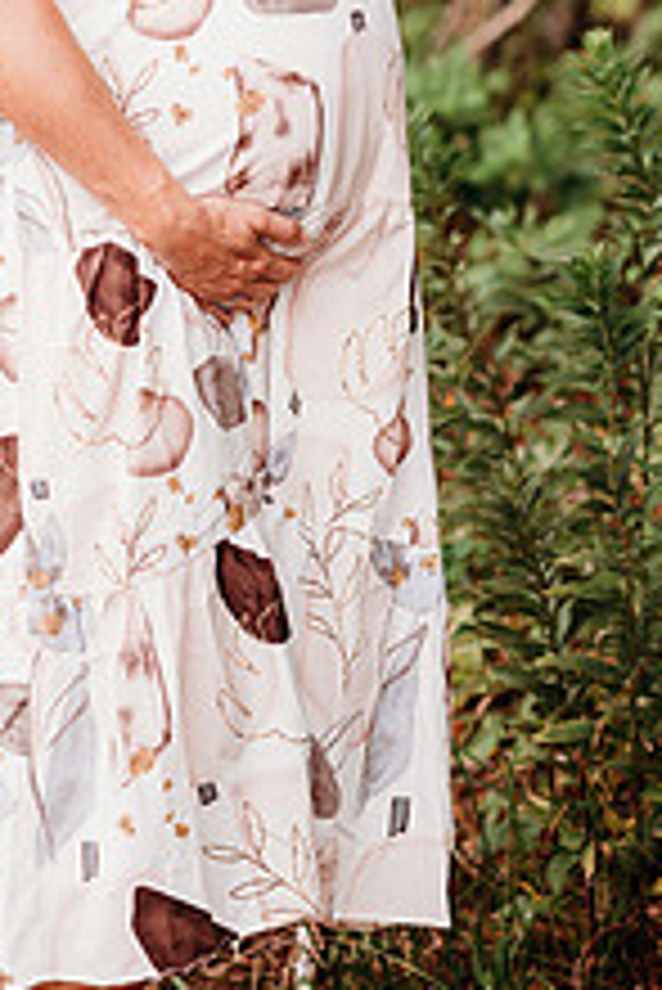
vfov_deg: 11.7
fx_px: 4792
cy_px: 4
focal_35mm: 174
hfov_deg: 7.9
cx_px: 144
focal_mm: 85
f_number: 2.5
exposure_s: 1/200
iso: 320
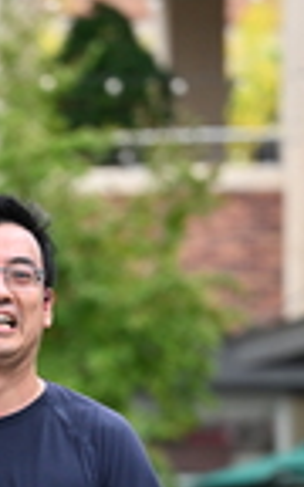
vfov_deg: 5.3
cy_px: 511
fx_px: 5196
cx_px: -127
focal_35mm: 392
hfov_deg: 3.3
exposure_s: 1/2000
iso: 640
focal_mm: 101
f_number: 2.8
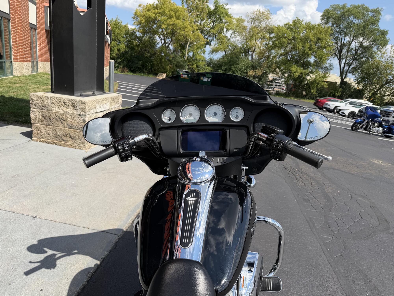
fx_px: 273
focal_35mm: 24
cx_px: 197
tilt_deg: -16.1
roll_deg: -7.3
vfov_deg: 56.8
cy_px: 148
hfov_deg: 71.6
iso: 80
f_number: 1.78
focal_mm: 6.76
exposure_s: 1/3425
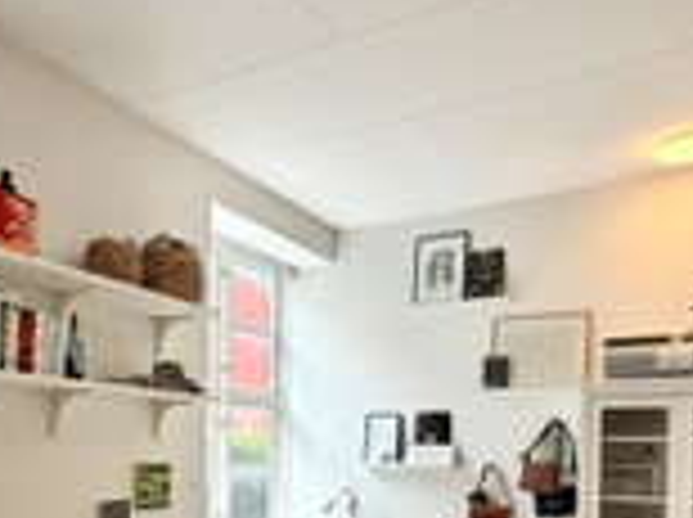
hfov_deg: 54.0
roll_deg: -0.7
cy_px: 464
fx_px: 680
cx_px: 340
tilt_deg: -0.7
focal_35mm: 34
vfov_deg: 38.8
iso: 100
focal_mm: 2.22
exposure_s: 1/121
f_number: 2.2
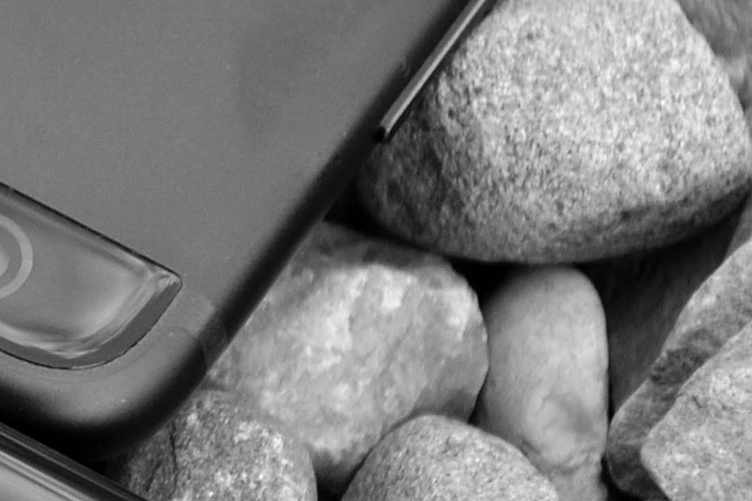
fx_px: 7229
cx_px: -291
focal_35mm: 346
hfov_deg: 5.9
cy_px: 321
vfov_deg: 4.0
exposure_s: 1/125
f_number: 5.6
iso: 400
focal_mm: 55
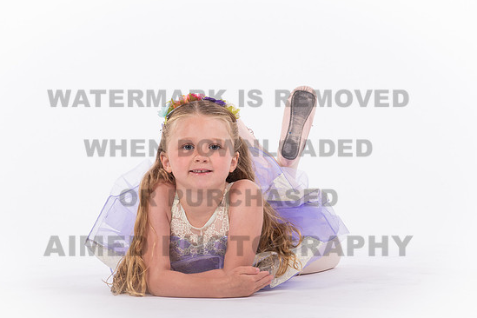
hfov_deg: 9.0
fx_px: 3047
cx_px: 251
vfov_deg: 6.0
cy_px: 159
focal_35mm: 230
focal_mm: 200
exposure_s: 1/200
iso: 320
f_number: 11
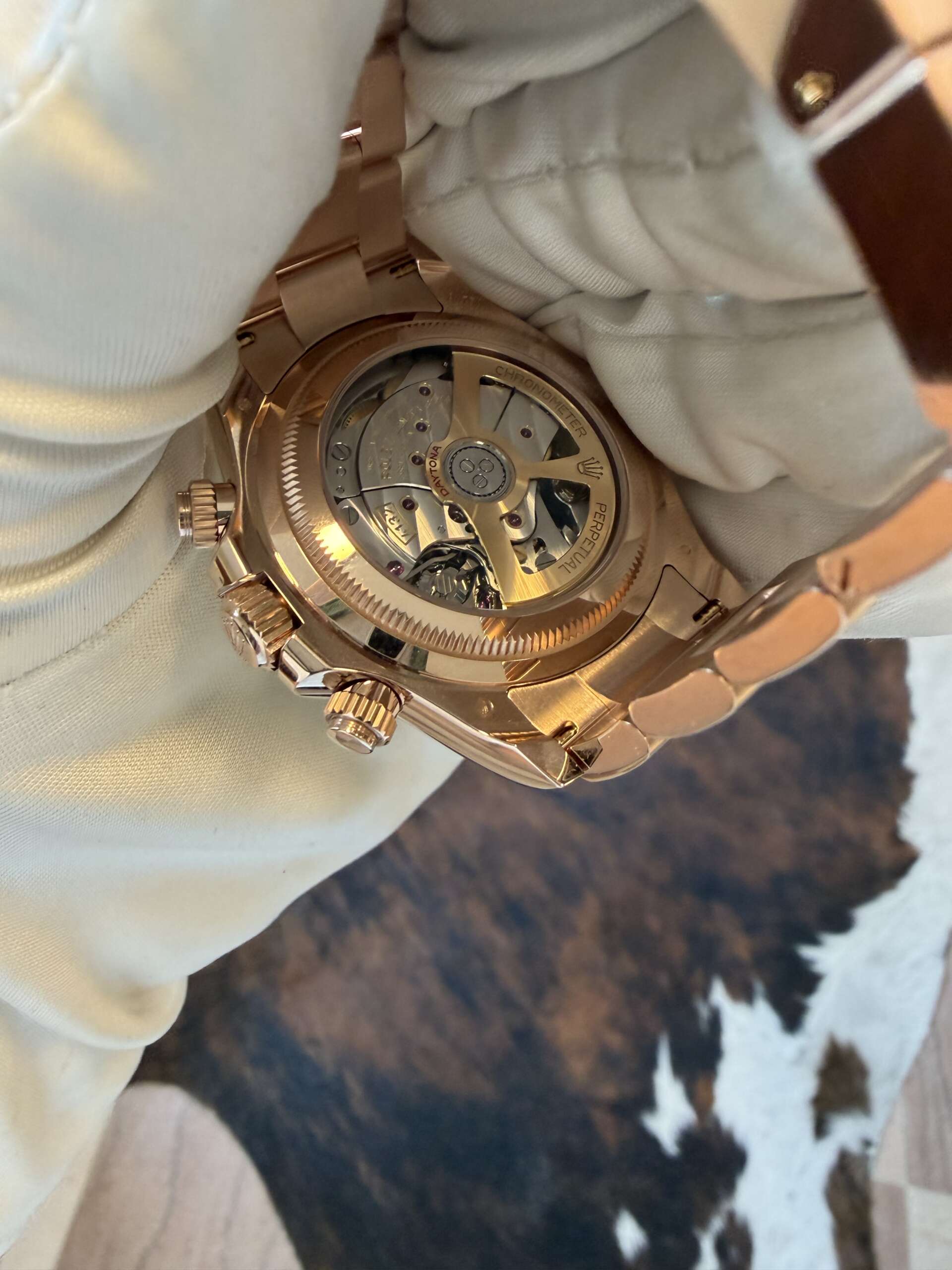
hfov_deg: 56.8
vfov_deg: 71.6
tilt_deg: -52.5
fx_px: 880
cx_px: 476
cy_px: 635
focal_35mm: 24
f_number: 2.2
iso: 320
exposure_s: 1/120
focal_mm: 2.22
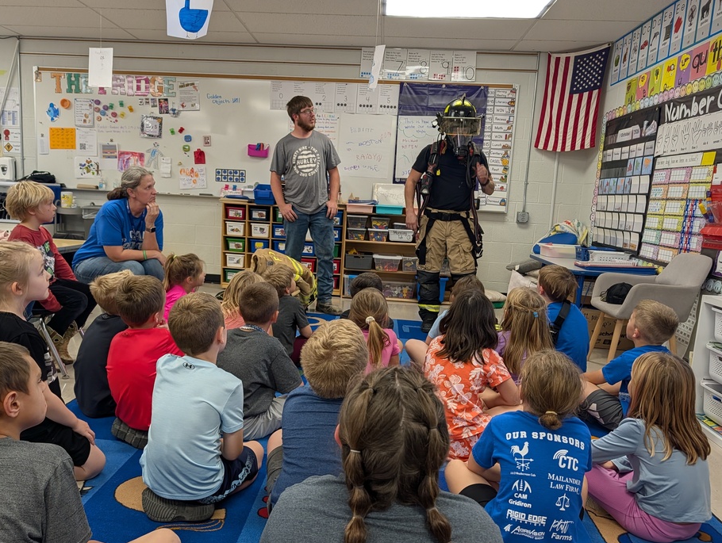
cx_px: 325
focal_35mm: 27
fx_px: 564
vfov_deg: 51.5
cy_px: 280
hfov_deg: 65.1
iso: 121
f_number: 1.68
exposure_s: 1/120
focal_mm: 6.9
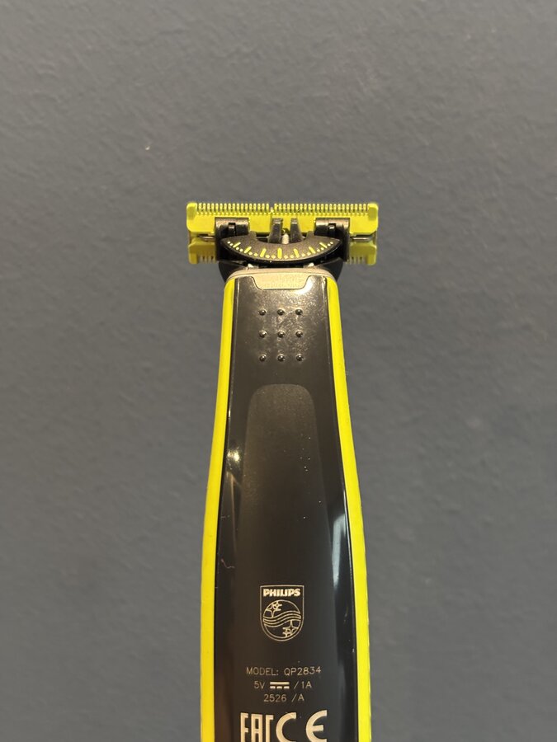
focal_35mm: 52
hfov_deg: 28.0
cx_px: 278
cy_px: 371
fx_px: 1116
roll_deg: +0.2
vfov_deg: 36.8
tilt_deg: -10.3
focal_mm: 5.96
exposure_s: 1/30
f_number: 1.6
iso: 320
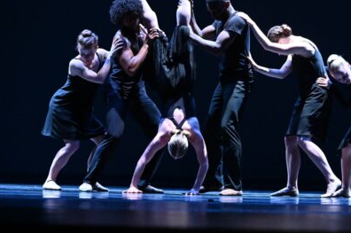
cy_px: 77
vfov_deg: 7.5
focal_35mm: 182
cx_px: 233
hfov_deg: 11.3
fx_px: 1772
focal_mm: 120
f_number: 2.8
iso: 6400
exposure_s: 1/200
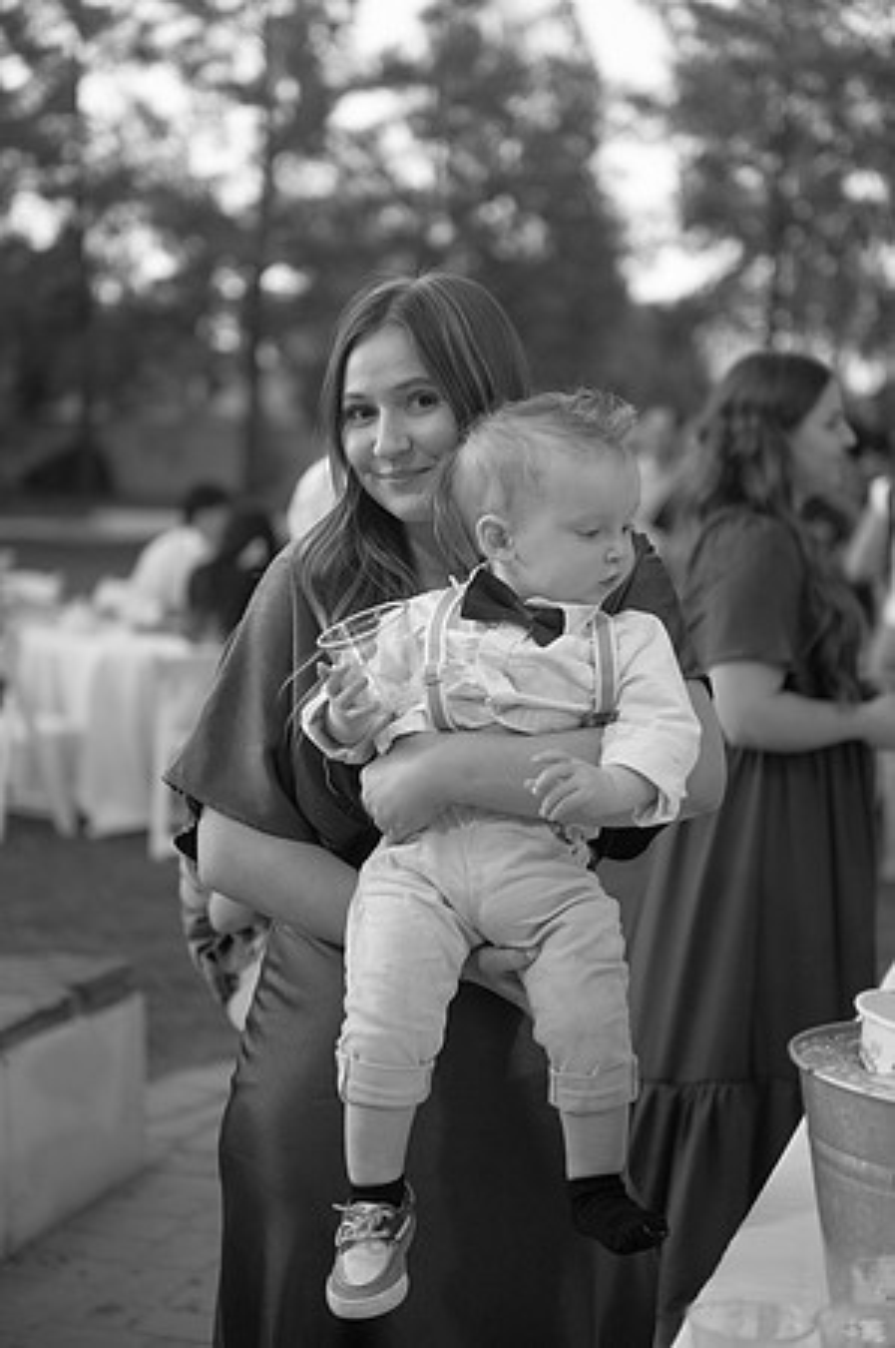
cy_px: 674
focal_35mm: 70
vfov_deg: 28.9
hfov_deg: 19.4
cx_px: 448
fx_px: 2616
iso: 400
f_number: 2.8
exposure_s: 1/200
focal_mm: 70
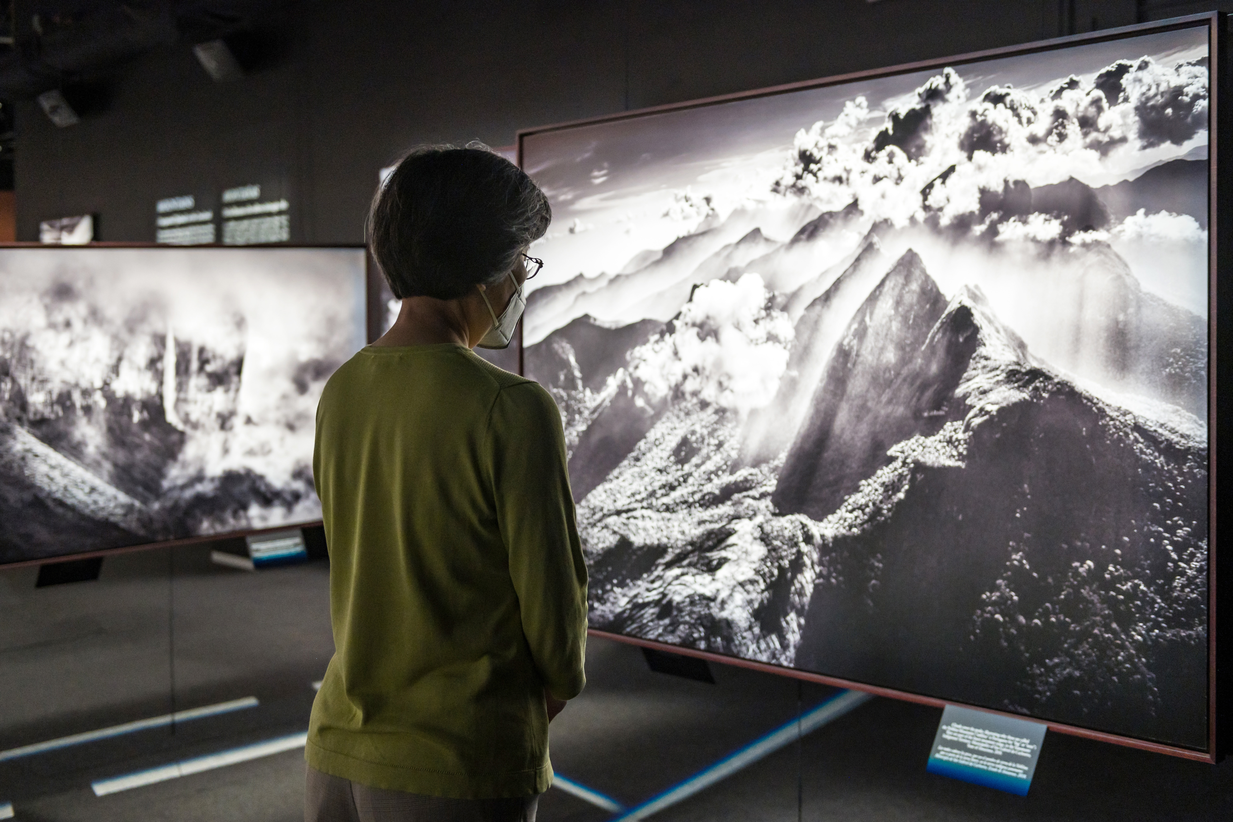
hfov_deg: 46.4
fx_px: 1438
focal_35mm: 42
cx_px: 616
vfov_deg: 31.9
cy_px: 411
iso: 1000
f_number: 3.5
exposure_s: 1/60
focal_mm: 42
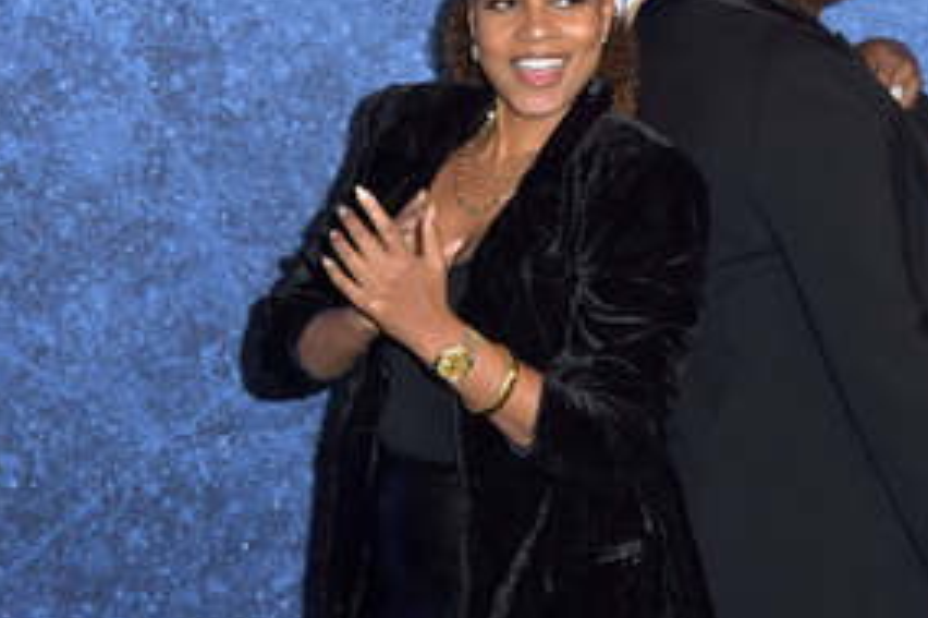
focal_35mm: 114
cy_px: 167
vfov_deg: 12.0
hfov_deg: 17.8
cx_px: 722
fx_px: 2937
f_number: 6.3
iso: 400
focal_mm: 72
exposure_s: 1/250
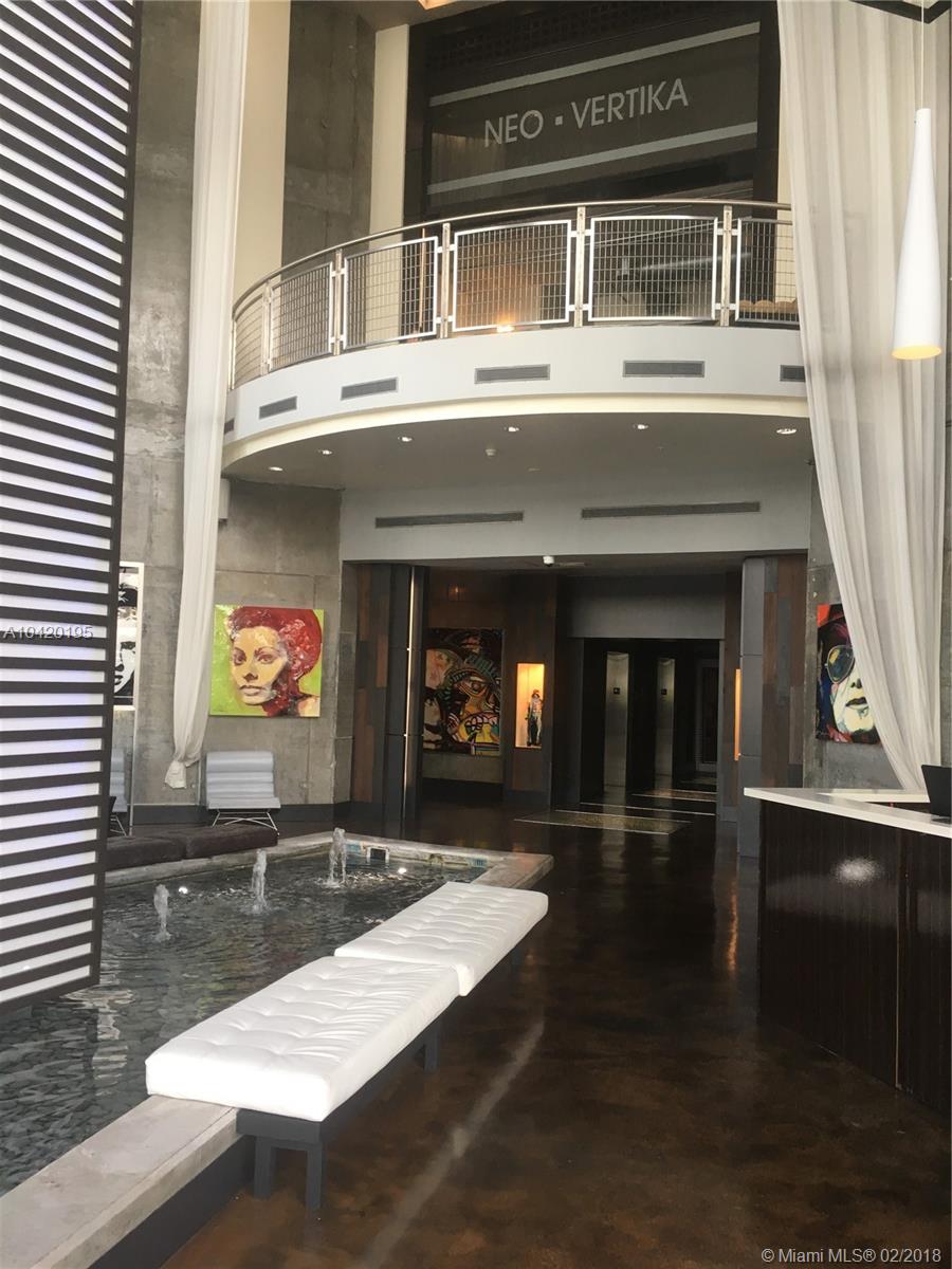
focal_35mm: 29
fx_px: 1063
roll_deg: -0.8
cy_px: 634
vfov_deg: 61.7
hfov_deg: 48.2
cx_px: 476
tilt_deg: +0.6
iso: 25
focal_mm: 4.15
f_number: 2.2
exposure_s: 1/40
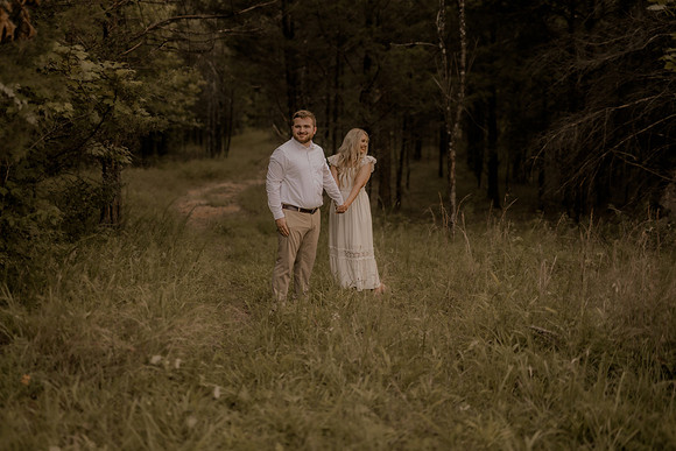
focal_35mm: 50
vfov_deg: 27.0
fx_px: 939
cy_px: 226
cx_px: 338
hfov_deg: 39.6
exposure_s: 1/320
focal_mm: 50
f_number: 2.2
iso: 200
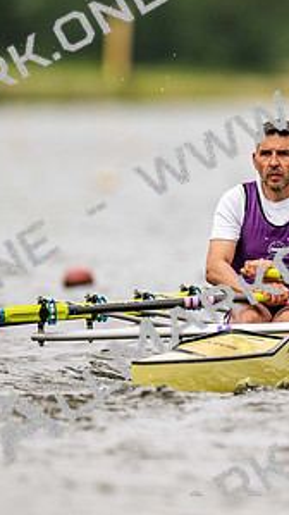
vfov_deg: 1.8
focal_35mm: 1219
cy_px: 201
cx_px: 347
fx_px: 16621
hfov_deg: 1.0
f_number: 4
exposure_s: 1/2500
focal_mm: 600
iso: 280
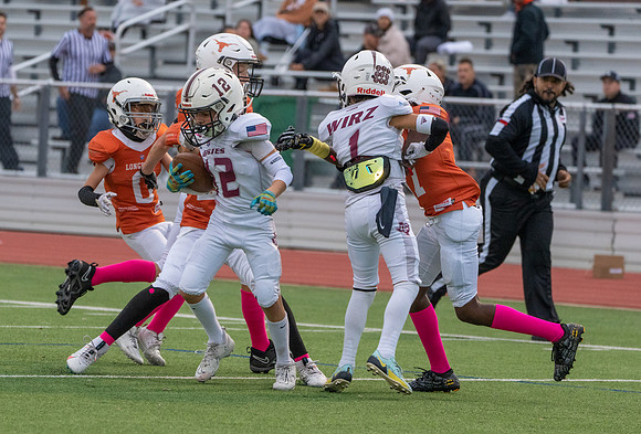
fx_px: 5182
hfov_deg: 7.1
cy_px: 254
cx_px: 279
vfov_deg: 4.8
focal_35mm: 290
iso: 3200
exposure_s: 1/1000
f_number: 5.6
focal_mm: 218
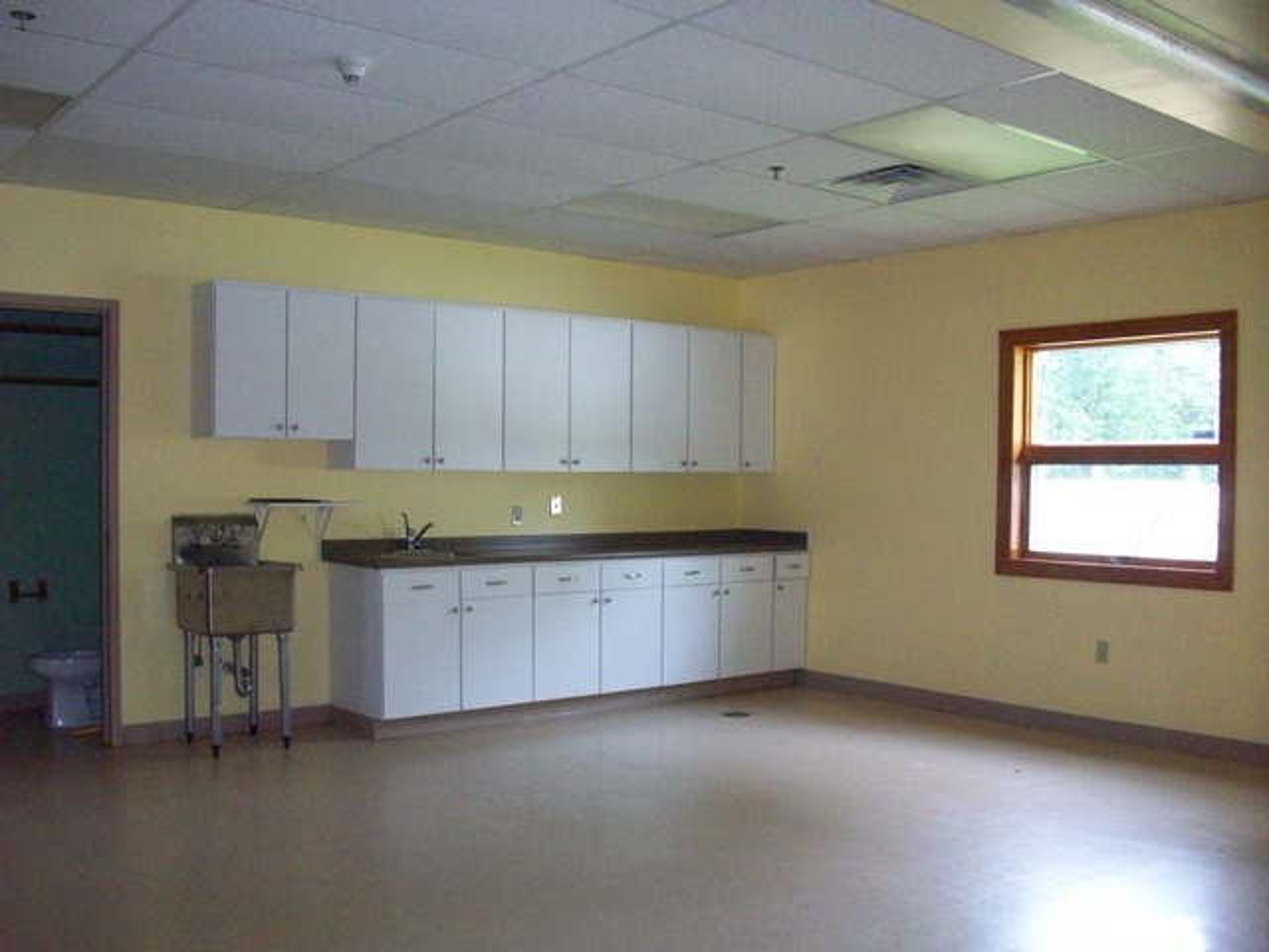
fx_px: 1246
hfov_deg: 54.0
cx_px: 634
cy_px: 476
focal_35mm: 34
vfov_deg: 41.8
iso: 320
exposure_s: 1/60
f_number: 2.8
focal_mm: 5.7
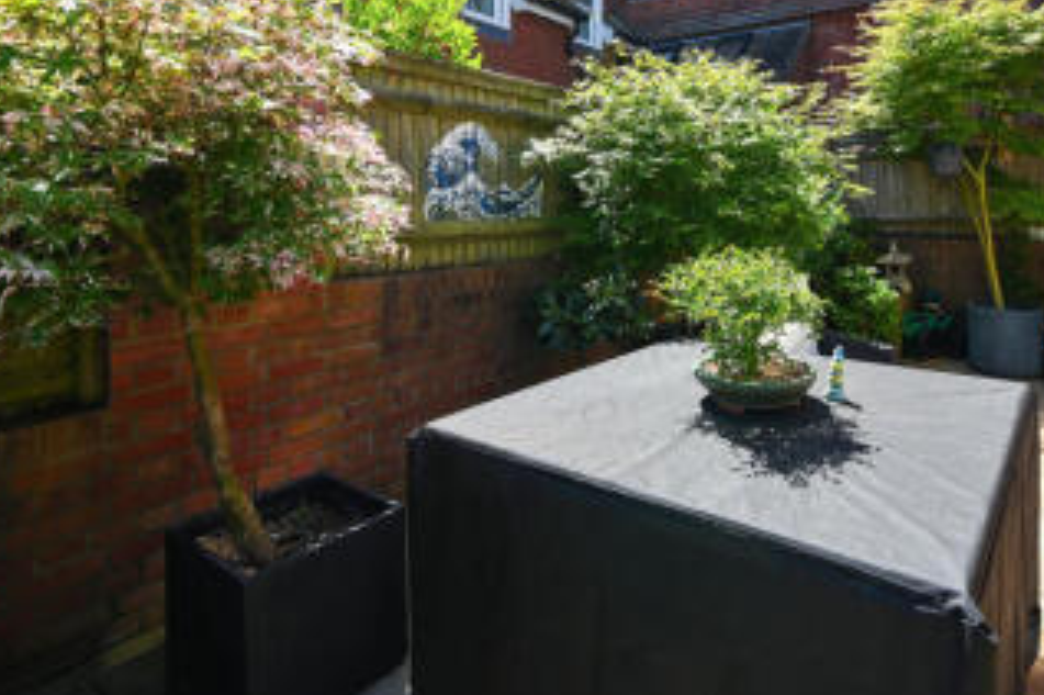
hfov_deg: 80.2
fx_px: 609
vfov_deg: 56.9
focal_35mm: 21
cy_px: 186
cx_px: 632
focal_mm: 14
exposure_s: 1/250
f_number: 8
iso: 250
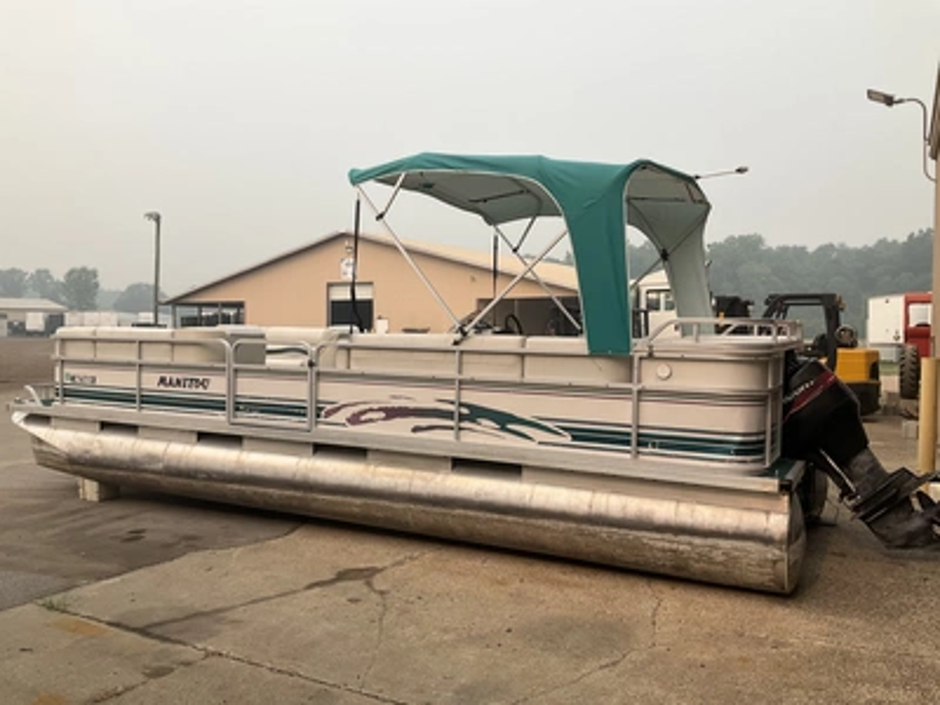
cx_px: 470
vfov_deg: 48.2
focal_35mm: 29
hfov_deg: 61.7
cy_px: 352
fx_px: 787
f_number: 1.8
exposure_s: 1/1534
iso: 25
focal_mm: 3
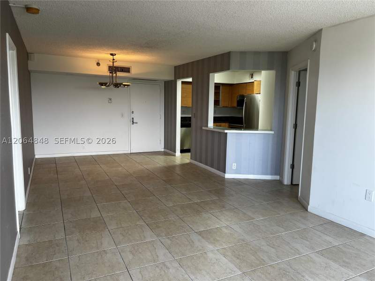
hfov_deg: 67.3
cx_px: 188
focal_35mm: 26
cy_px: 140
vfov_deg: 53.1
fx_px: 282
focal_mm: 5.7
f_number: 1.5
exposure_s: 1/120
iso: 64
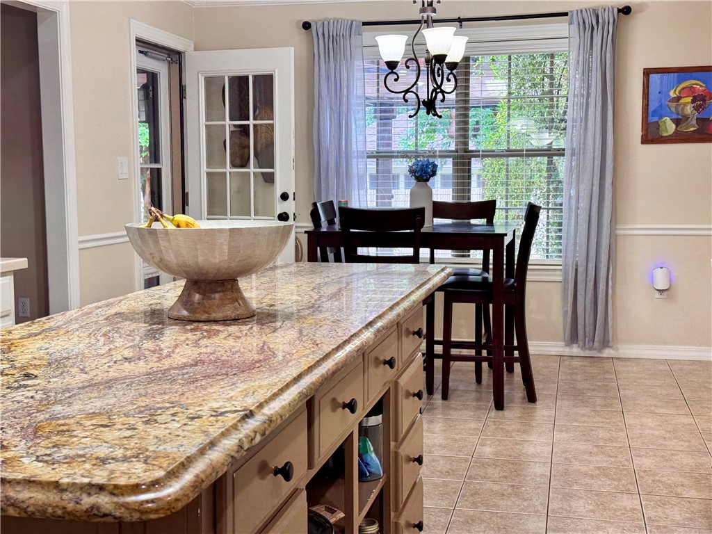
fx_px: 987
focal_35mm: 48
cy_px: 267
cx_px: 356
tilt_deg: -6.6
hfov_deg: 39.7
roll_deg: +0.5
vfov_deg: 30.3
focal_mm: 6.76
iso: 100
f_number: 1.78
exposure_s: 1/60
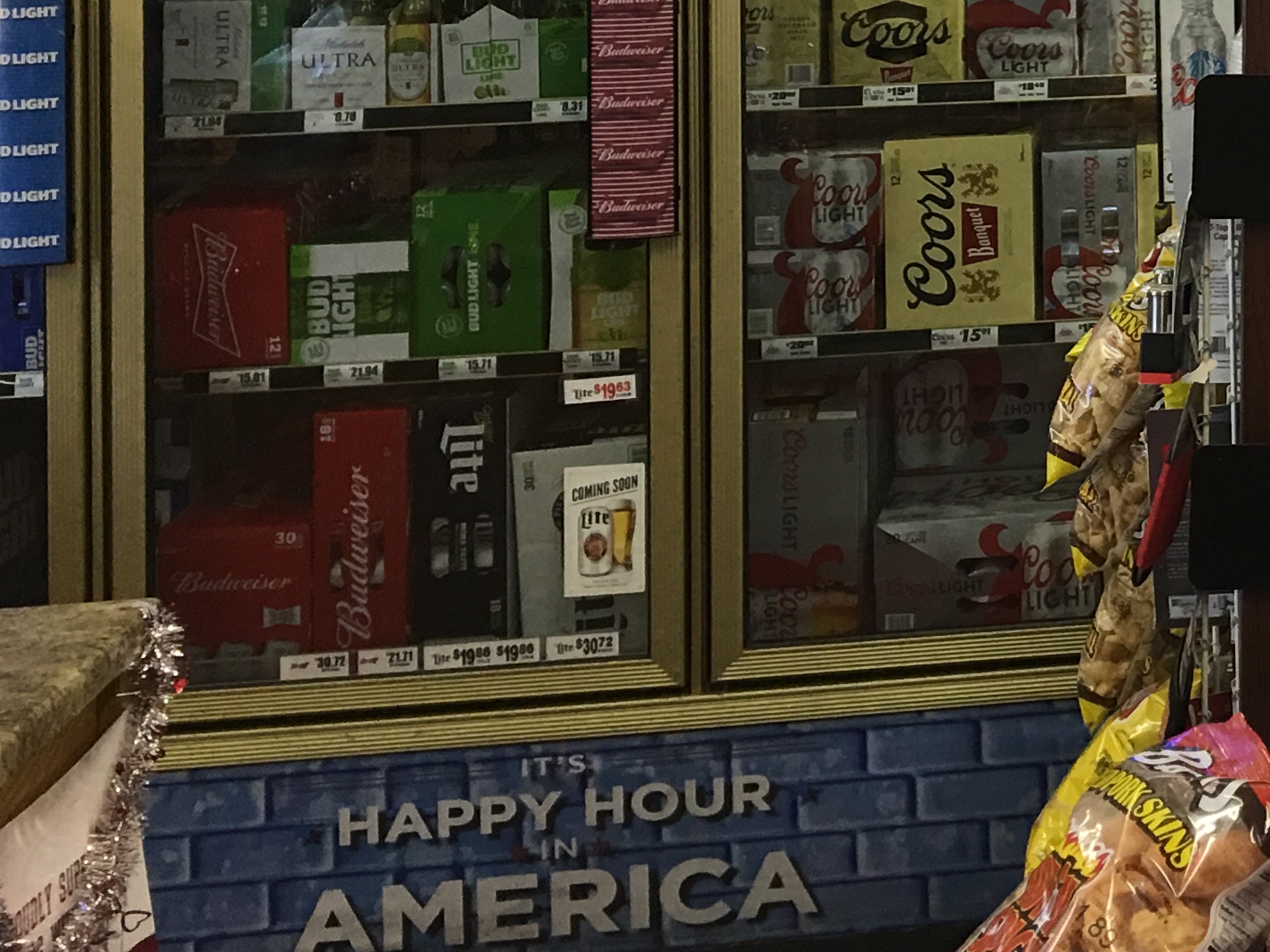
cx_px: 1648
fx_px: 3008
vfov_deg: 16.9
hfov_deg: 21.6
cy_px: -320
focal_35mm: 82
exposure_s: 1/30
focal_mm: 4.15
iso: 32
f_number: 2.2
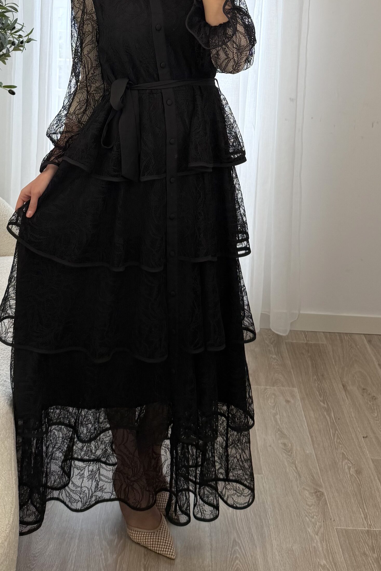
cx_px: 133
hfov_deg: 44.4
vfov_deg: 63.6
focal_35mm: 29
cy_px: 272
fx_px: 460
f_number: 1.78
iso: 64
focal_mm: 6.76
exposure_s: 1/151
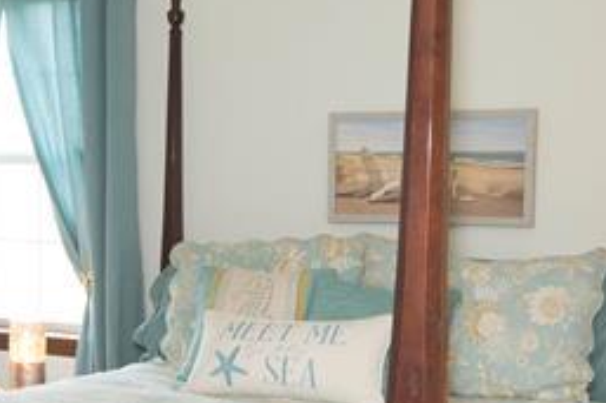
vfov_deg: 17.8
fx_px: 1278
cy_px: 311
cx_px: 136
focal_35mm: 76
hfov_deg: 26.3
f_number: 6.3
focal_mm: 18
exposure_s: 1/50
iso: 640
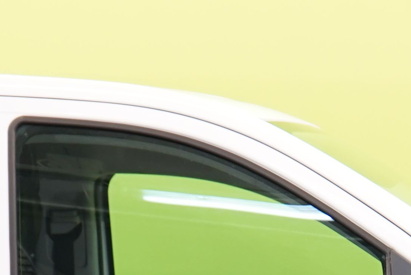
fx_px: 3506
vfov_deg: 4.4
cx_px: 644
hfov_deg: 6.6
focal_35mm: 307
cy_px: 542
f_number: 5
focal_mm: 56
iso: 400
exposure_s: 1/25
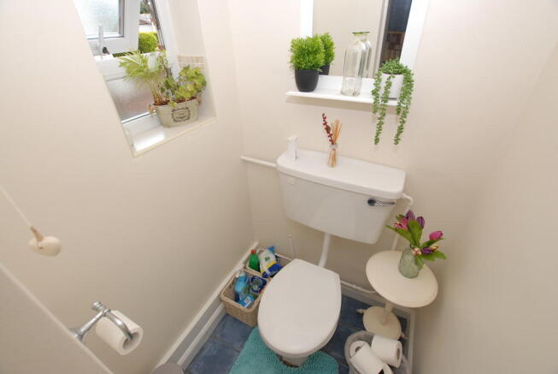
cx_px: 279
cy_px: 187
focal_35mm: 15
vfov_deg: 77.5
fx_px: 233
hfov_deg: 100.3
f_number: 5
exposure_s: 1/60
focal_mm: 10
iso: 200
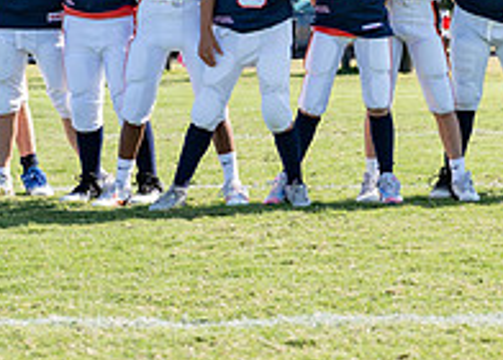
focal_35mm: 177
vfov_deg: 8.1
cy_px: 92
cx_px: 279
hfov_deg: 11.4
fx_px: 2529
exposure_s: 1/800
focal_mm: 50
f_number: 3.5
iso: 100
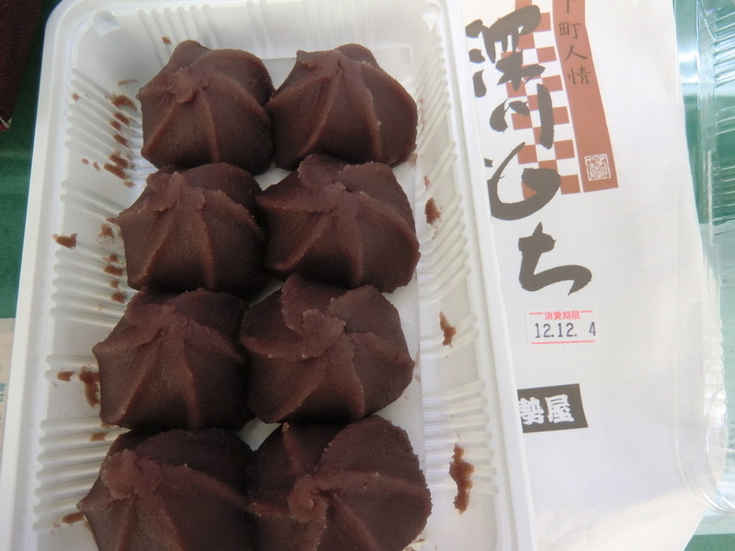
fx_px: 510
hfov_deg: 71.6
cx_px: 368
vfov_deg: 56.8
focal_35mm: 24
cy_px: 276
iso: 160
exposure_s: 1/60
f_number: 3.2
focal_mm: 4.3
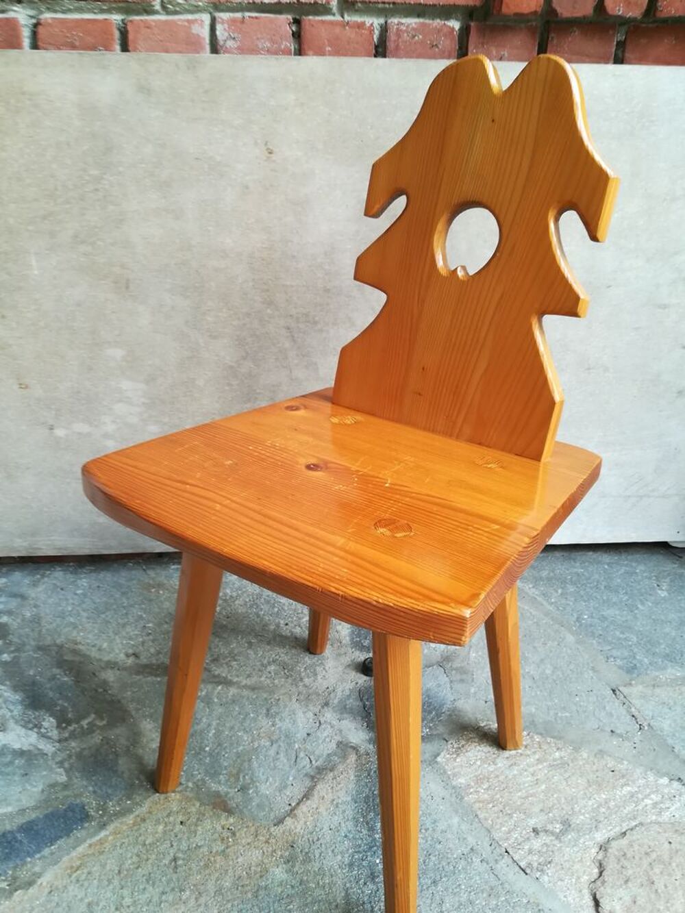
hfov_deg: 53.1
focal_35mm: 26
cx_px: 342
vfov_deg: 67.3
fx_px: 686
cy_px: 456
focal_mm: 3.83
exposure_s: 1/33.3
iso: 80
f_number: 2.2
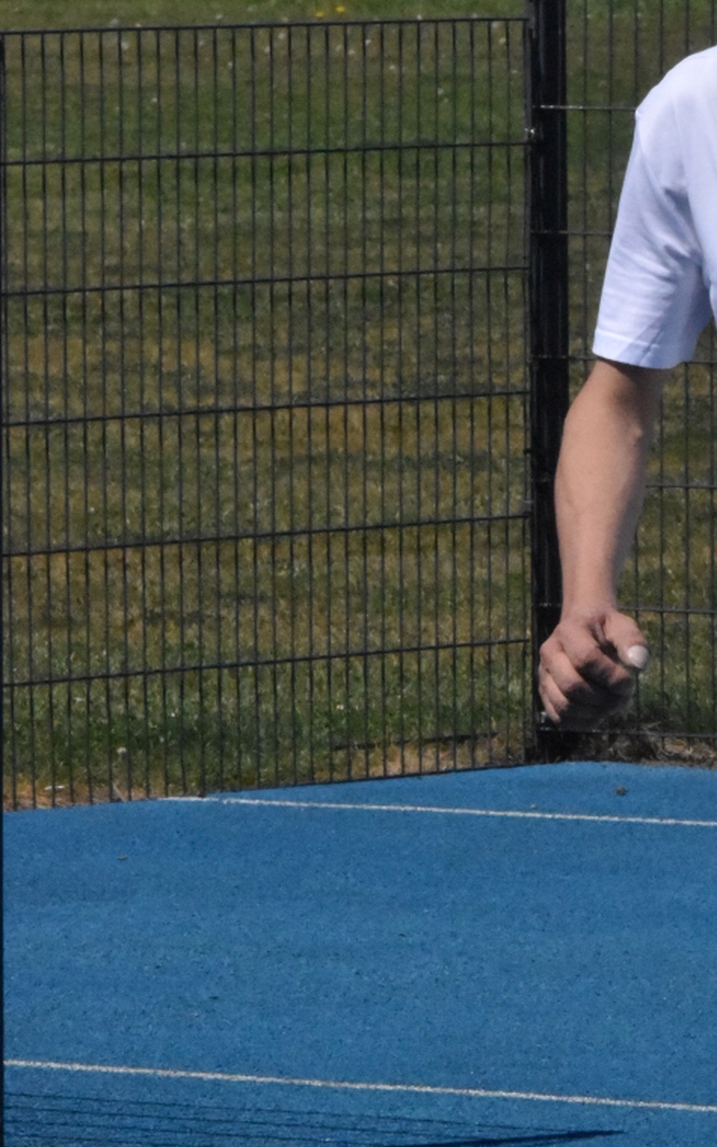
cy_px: 673
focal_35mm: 499
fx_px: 15603
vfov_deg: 4.2
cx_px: 801
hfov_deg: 2.6
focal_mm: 155
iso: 5000
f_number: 25
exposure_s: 1/4000
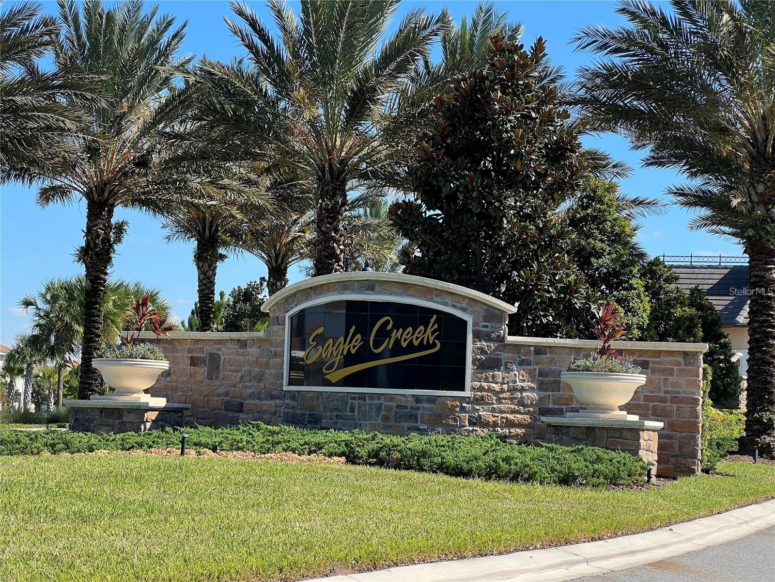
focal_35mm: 77
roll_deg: -2.9
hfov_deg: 25.3
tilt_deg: +4.1
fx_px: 1724
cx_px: 388
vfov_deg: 19.1
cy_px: 291
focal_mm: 9
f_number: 2.8
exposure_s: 1/467
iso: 32
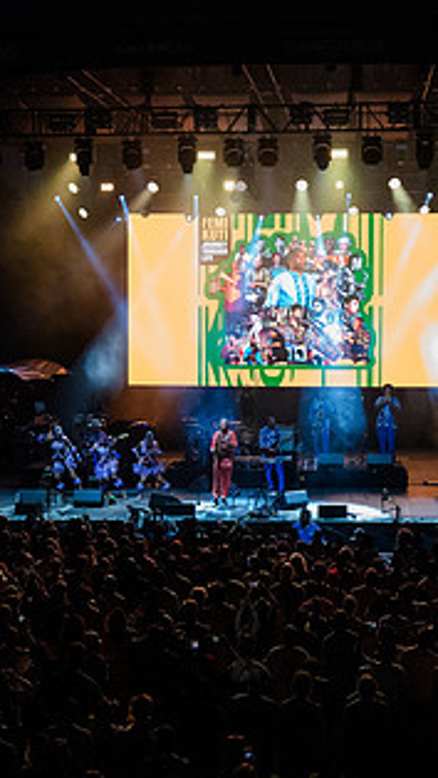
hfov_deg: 18.6
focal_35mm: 65
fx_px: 1340
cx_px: 245
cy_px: 398
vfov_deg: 32.3
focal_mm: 32
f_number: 4
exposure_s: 1/500
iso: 4000
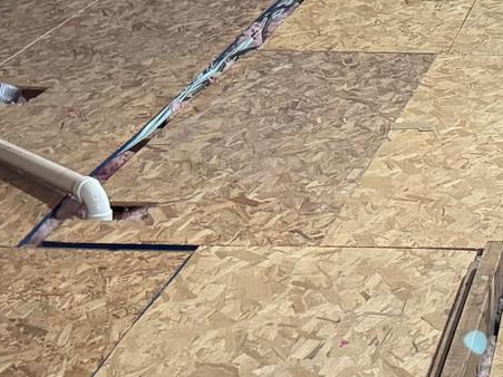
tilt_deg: -11.2
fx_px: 1583
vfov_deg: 13.2
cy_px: -81
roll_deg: -1.4
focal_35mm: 109
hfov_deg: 16.9
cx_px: 668
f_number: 1.78
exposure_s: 1/60
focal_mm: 6.76
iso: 800
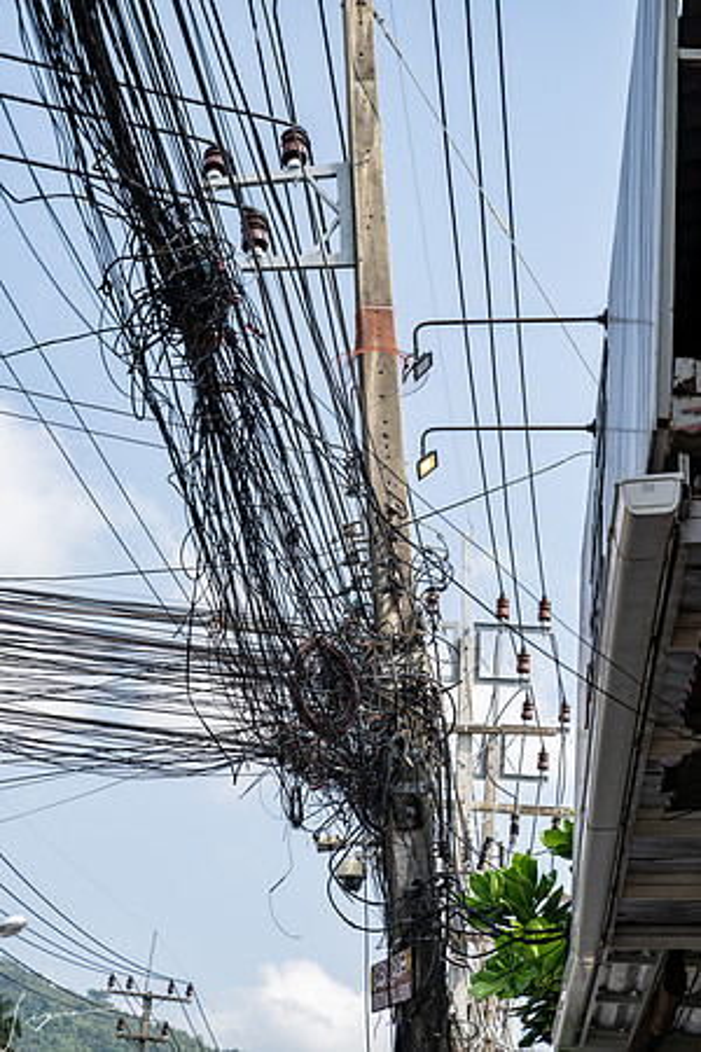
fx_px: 2044
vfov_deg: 28.8
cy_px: 526
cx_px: 350
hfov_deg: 19.5
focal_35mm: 70
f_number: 5.6
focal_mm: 70
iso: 100
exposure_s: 1/500
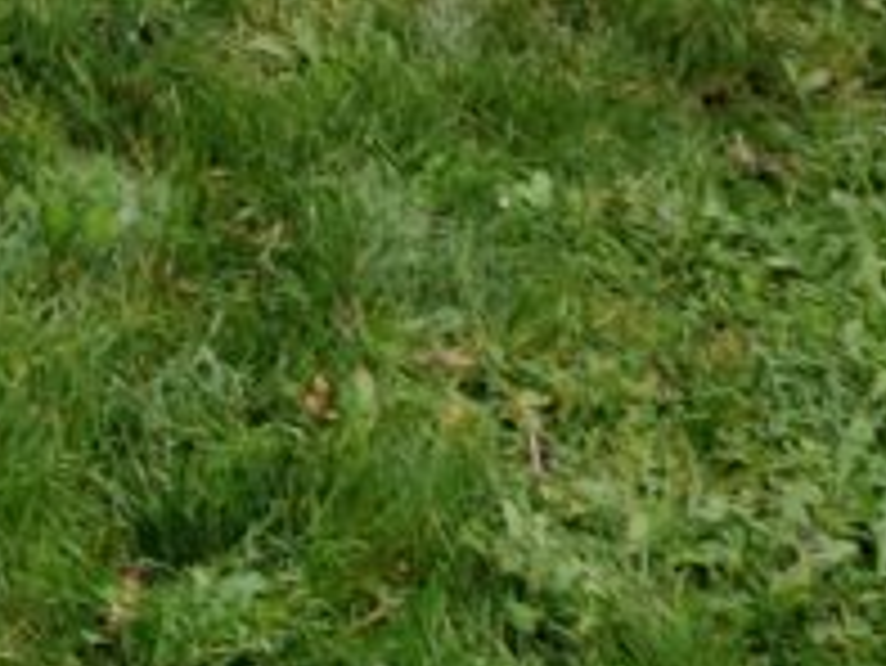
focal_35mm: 140
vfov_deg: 9.8
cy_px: -729
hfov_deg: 14.1
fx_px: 3585
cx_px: 297
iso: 100
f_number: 1.65
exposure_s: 1/123
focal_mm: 4.75
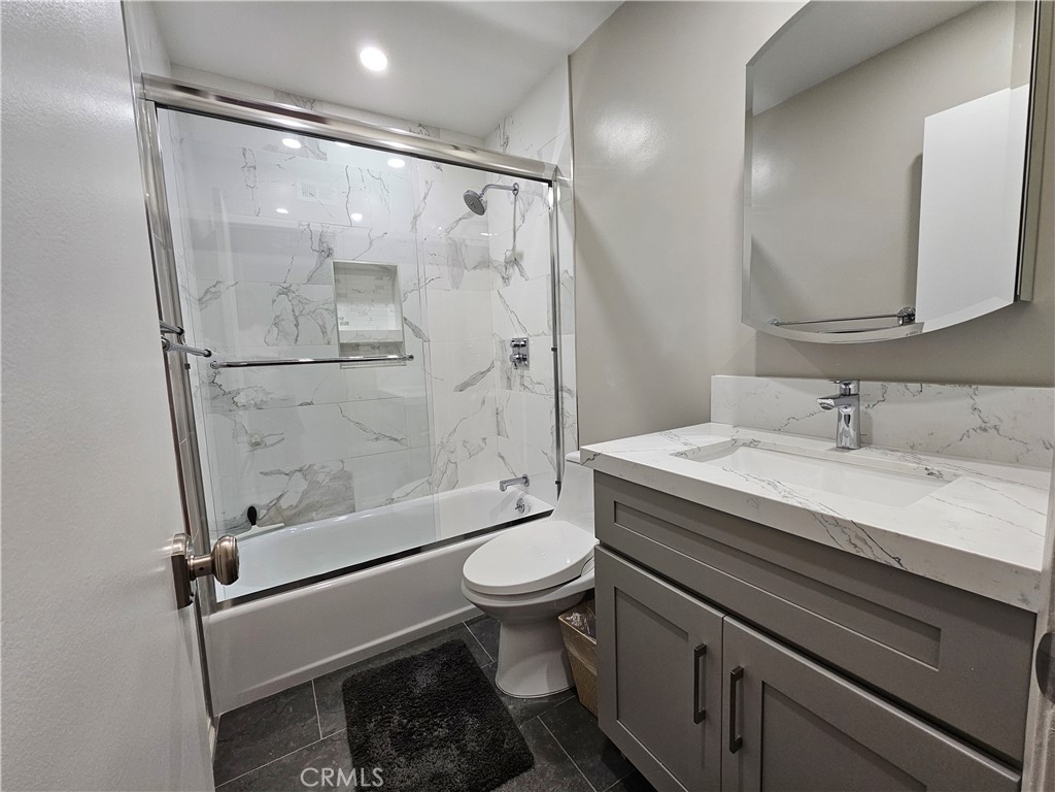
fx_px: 396
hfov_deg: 106.2
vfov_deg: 89.9
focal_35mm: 13
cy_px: 396
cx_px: 528
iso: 160
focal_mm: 2.2
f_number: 2.2
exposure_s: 1/60
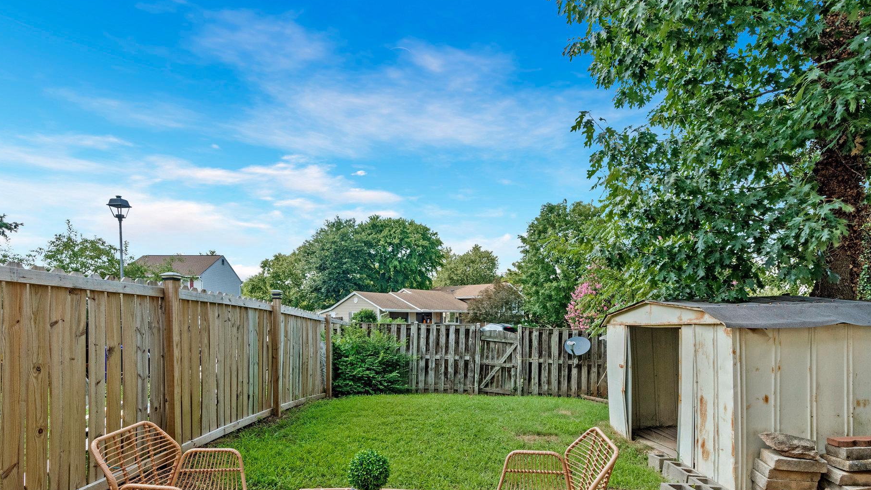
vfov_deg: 57.2
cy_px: 322
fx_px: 439
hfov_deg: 89.5
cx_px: 450
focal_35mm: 19
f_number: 7.1
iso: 1250
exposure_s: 1/800
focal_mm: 16
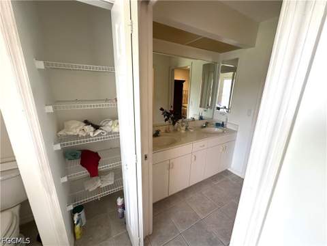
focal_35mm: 14
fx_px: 132
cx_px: 164
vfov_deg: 85.7
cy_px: 123
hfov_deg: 102.1
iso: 250
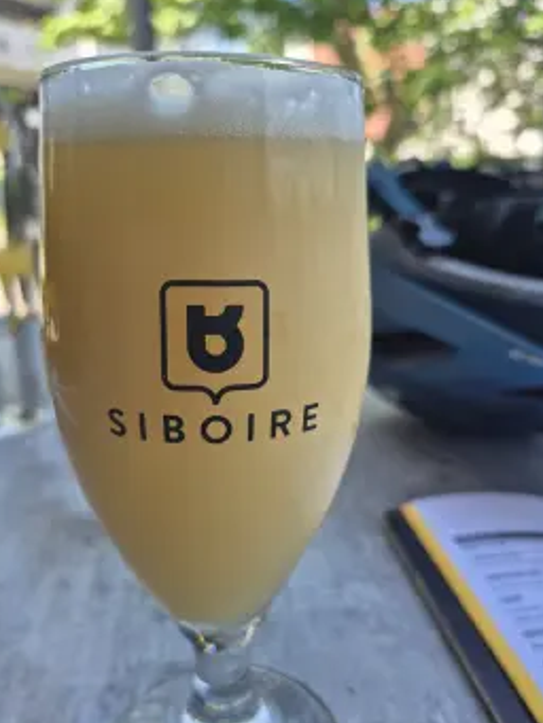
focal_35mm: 27
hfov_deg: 51.3
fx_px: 564
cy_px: 409
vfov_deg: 65.0
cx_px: 250
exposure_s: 1/189
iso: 25
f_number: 1.8
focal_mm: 5.4
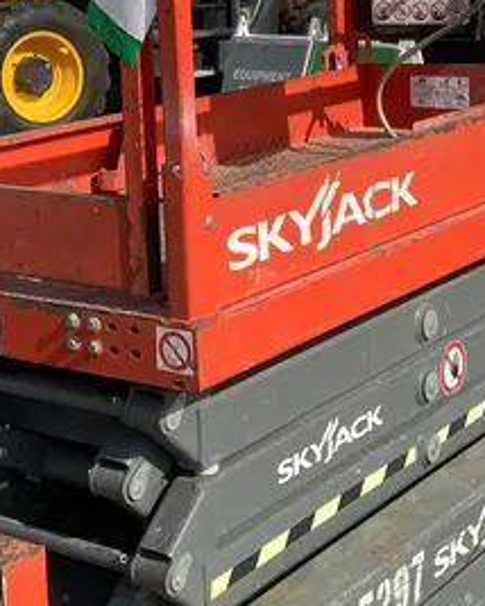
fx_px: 1344
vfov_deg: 25.3
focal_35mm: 75
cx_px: 186
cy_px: 221
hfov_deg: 20.4
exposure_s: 1/2024
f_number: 1.8
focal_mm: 3.99
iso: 20
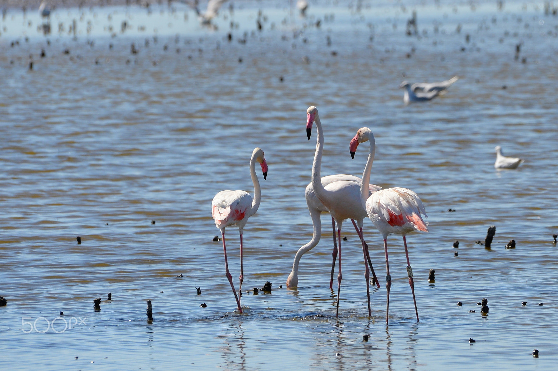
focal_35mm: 500
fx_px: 7743
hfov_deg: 4.1
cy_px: 186
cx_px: 279
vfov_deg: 2.7
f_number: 9
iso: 640
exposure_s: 1/2000
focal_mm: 500
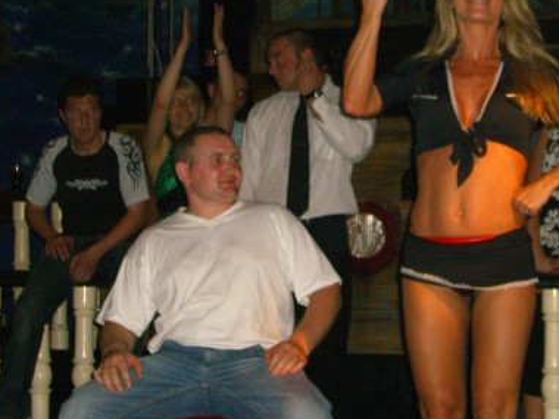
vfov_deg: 16.4
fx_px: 1453
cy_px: 169
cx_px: 381
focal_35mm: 90
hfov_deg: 21.7
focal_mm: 11.8
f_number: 3.6
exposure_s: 1/60
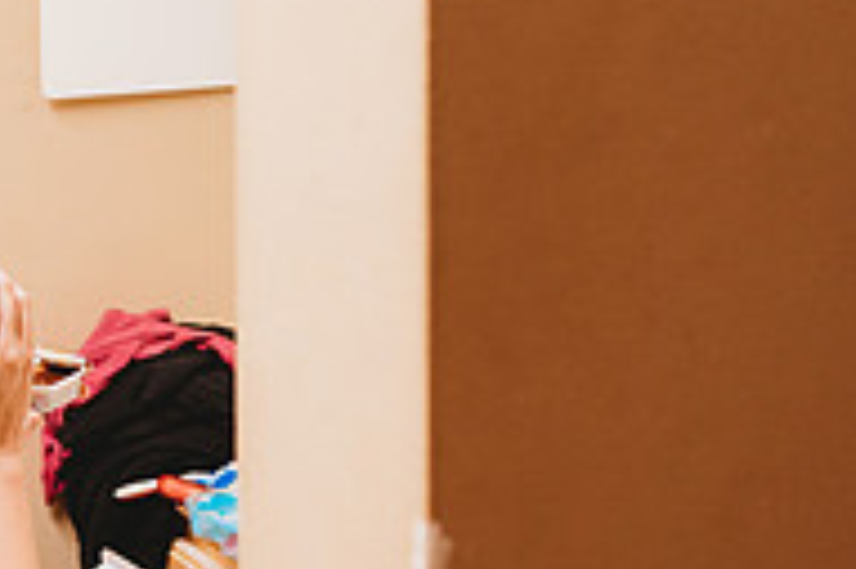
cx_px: -112
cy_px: -60
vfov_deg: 18.0
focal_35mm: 73
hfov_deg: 25.5
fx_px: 1734
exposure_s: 1/200
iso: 500
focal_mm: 24
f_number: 2.8
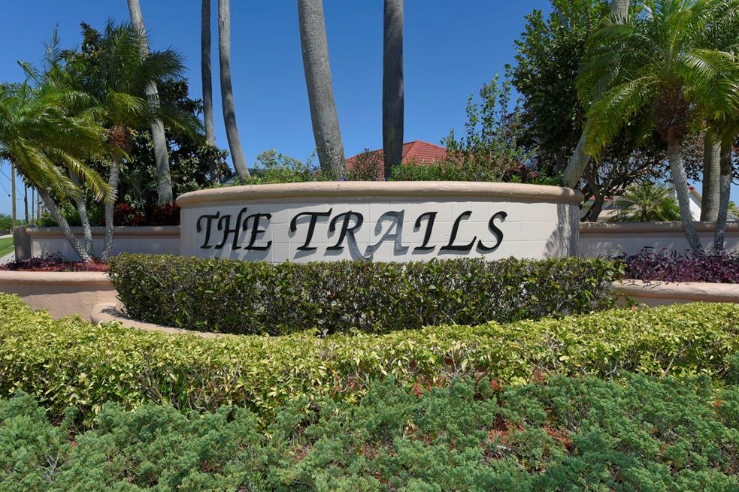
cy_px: 252
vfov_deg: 51.3
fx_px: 513
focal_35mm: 25
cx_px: 359
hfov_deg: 71.5
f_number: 7.1
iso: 64
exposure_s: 1/200
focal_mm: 24
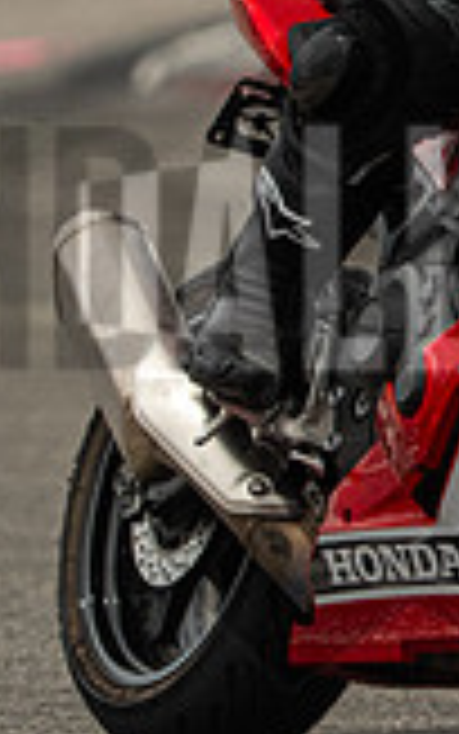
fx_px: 30556
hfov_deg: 0.9
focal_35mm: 1528
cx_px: 630
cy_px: 254
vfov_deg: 1.4
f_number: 2.8
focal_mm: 280
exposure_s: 1/5000
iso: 800
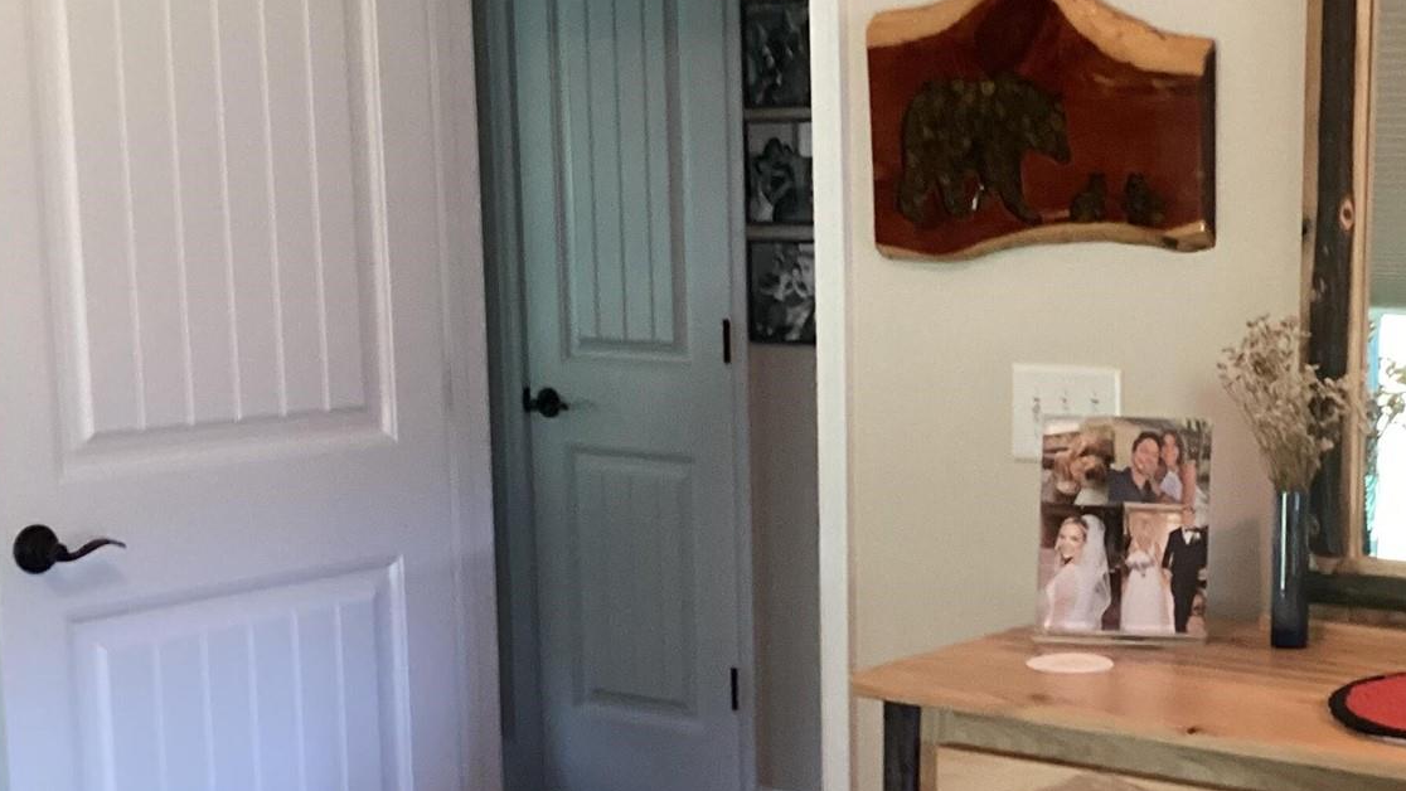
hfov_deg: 33.2
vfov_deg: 19.3
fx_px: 2312
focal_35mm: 62
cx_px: 1054
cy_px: 544
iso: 320
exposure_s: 1/50
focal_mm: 3.3
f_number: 2.4
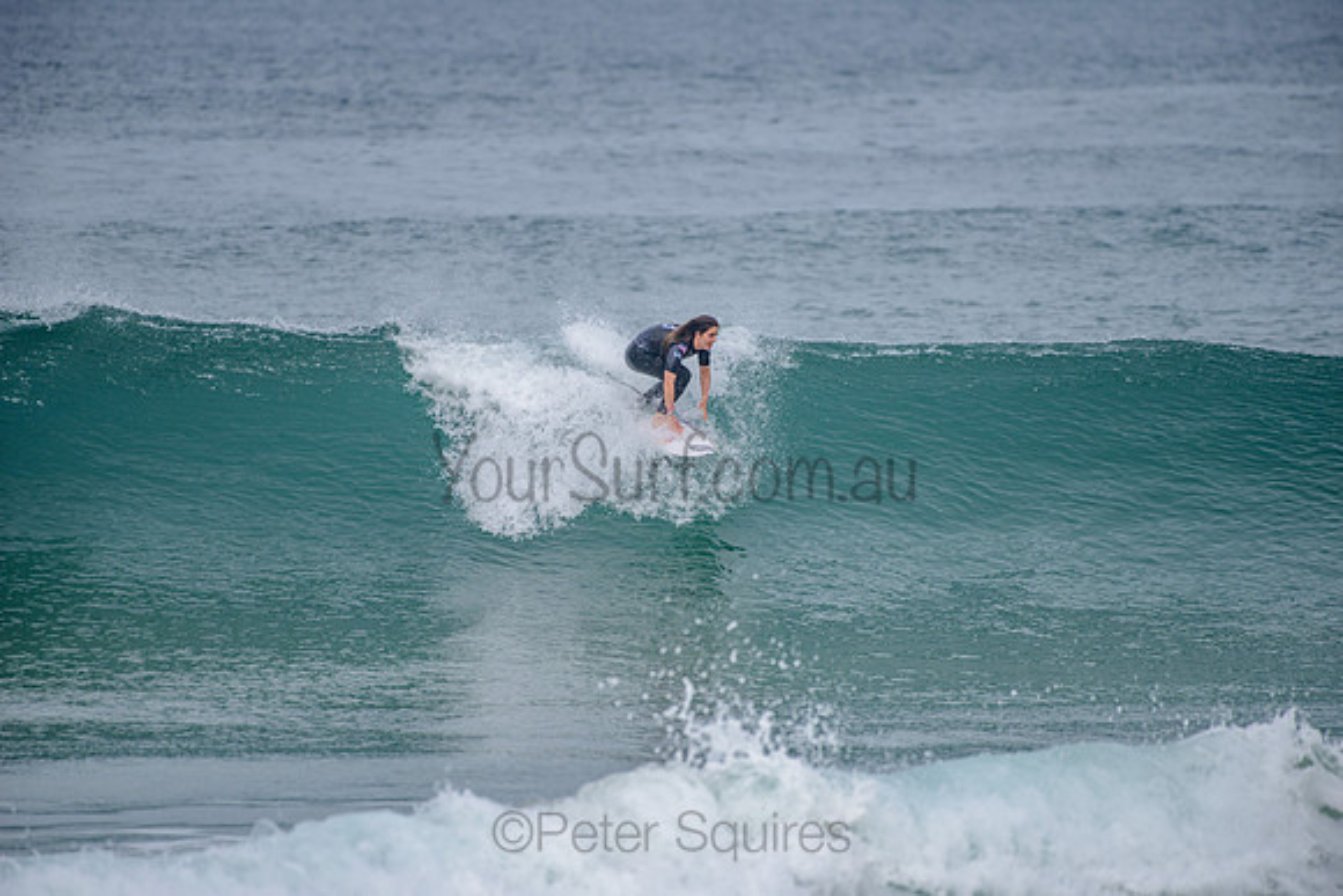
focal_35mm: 500
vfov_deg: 2.8
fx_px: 18656
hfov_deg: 4.1
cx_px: 672
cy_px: 448
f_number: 5.6
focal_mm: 500
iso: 280
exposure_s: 1/2000
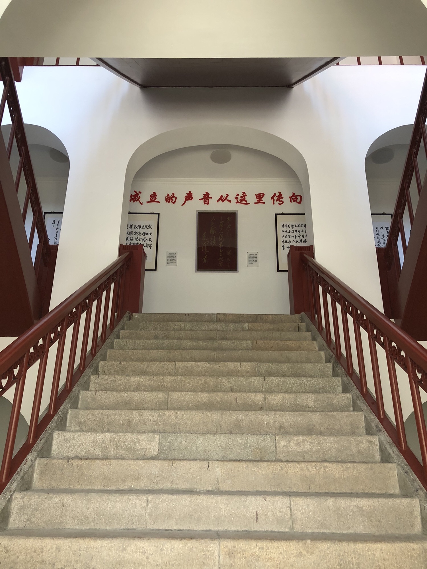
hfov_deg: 49.7
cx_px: 214
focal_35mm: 28
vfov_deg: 63.4
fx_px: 461
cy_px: 284
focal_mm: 4
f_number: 1.8
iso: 32
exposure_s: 1/24
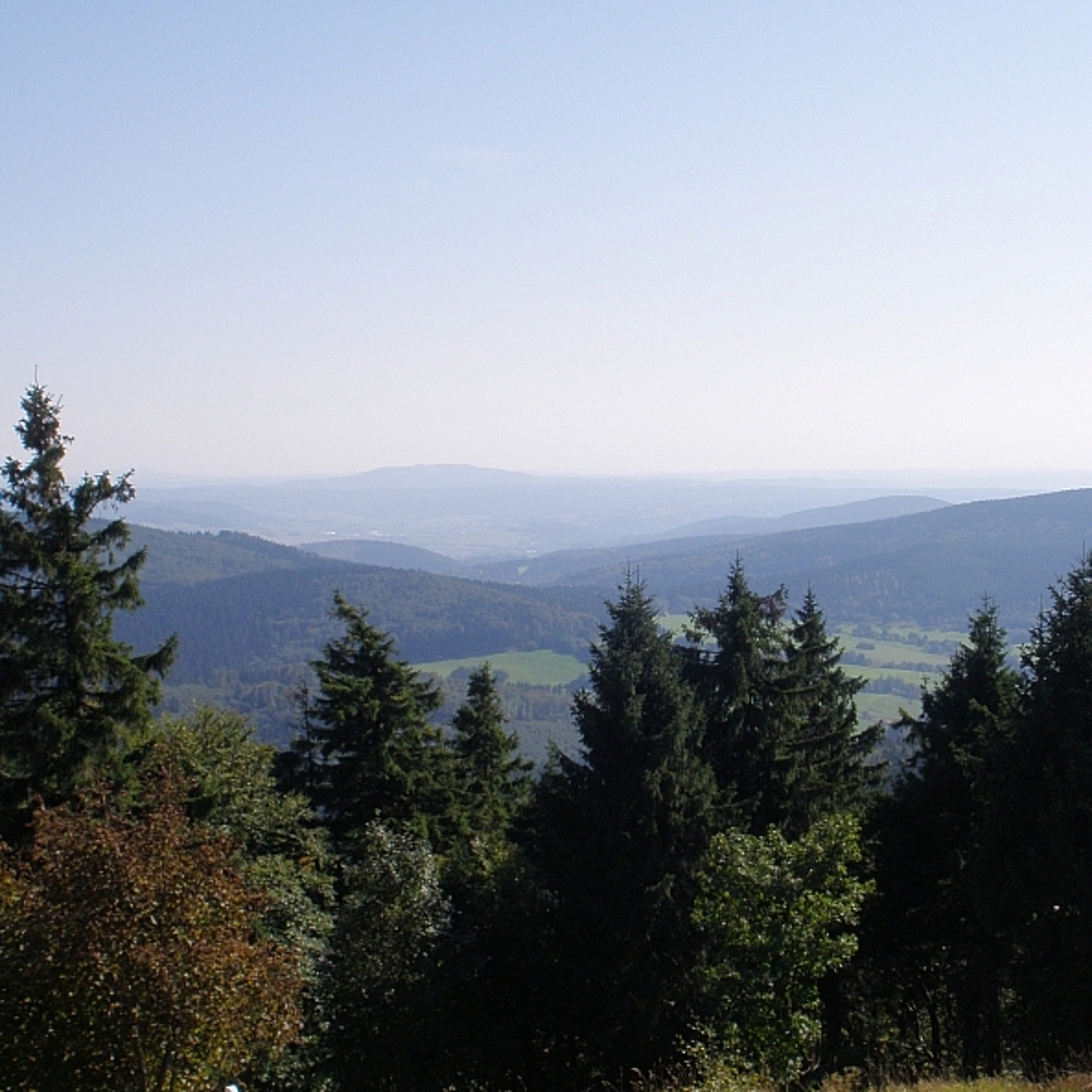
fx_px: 2213
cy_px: 547
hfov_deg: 27.6
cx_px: 672
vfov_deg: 27.7
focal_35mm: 62
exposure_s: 1/320
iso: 80
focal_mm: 9.1
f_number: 7
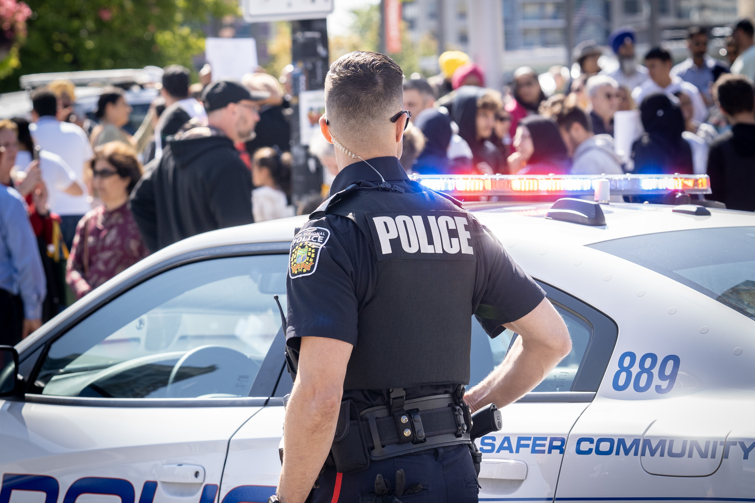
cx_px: 378
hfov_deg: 15.2
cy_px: 252
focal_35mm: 135
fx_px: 2831
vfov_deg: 10.2
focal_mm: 90
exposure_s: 1/800
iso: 800
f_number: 5
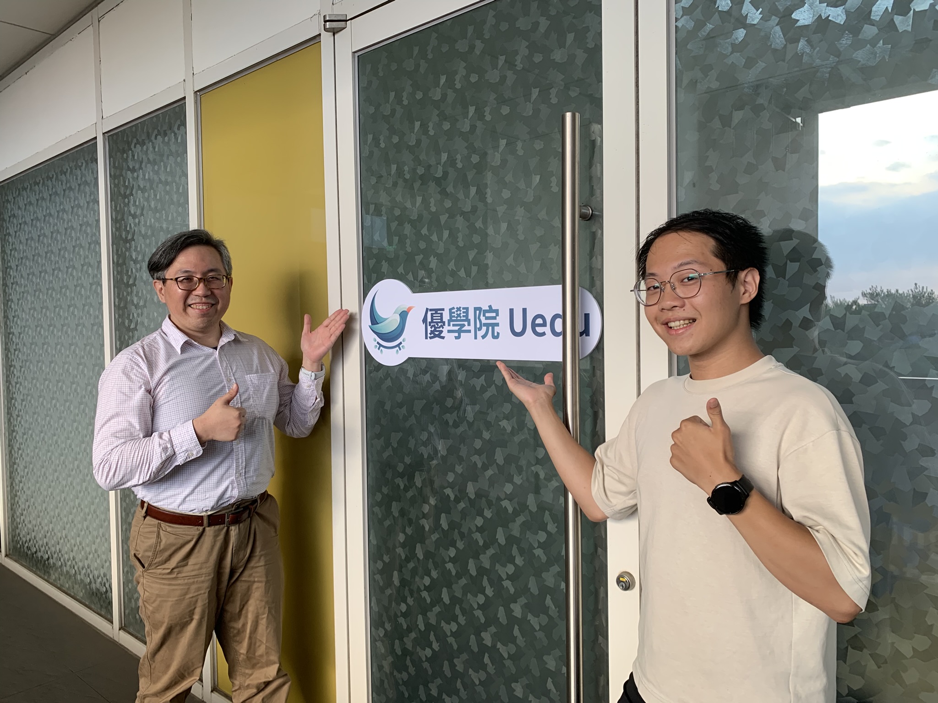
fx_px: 705
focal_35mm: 26
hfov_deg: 67.3
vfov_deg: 53.1
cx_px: 469
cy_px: 352
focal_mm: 4.25
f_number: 1.8
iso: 64
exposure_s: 1/120
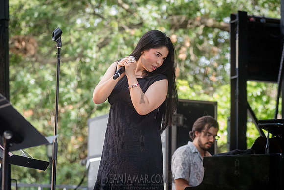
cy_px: 82
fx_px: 957
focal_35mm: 121
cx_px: 147
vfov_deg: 11.3
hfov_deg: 16.9
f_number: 4
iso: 2500
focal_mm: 105
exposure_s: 1/1600
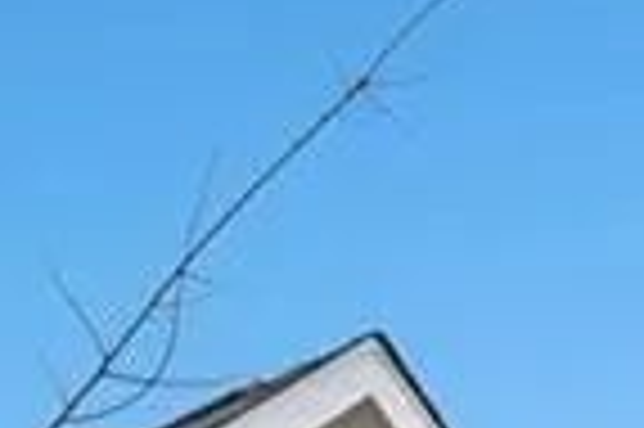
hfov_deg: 10.8
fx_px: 3073
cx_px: -689
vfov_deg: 7.2
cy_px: 1223
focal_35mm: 172
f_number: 8
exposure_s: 1/1600
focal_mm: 24
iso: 400
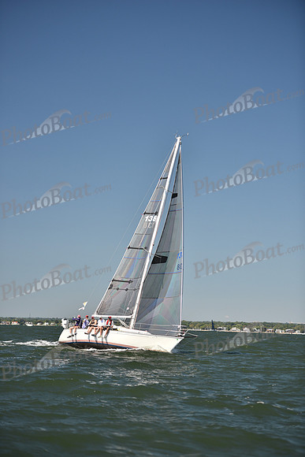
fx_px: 1206
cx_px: 152
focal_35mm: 95
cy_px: 228
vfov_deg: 21.5
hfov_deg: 14.4
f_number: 2.8
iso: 250
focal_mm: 95
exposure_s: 1/1250
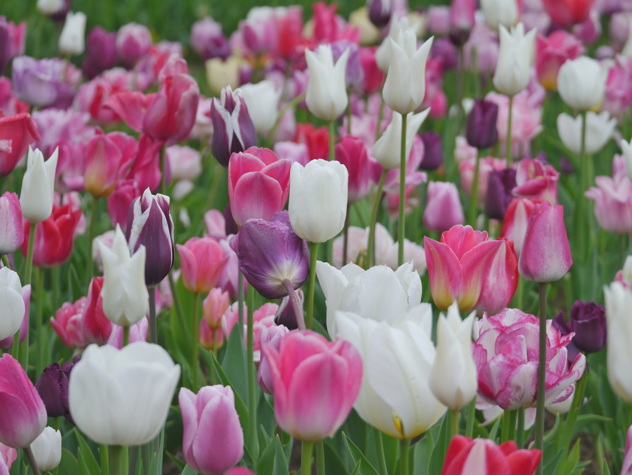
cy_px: 238
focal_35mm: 176
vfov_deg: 8.4
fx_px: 3215
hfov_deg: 11.2
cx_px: 316
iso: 200
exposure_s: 1/200
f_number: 5.3
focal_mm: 88
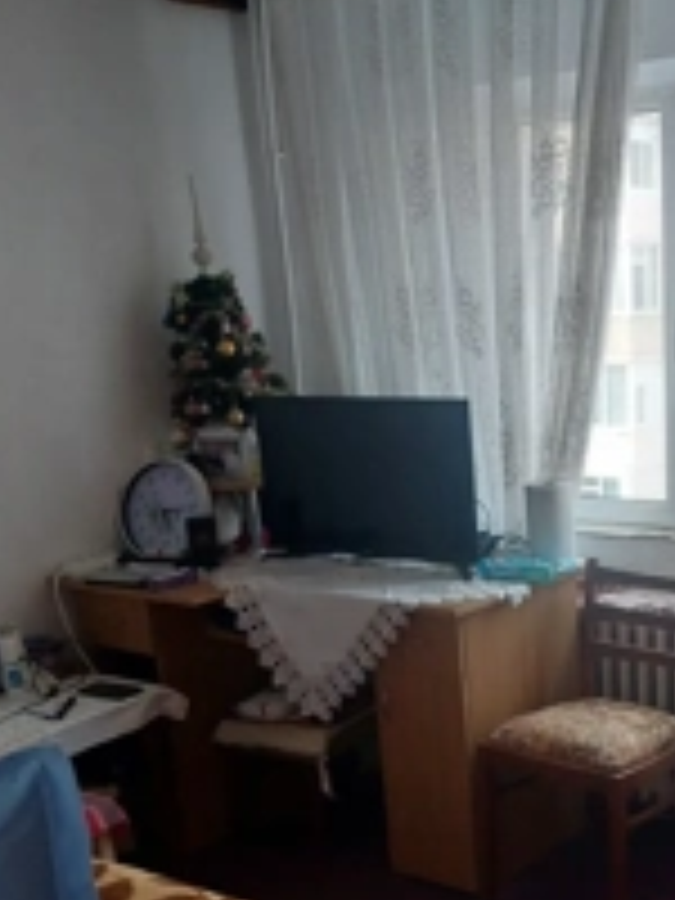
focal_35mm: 50
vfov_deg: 37.3
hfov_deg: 28.3
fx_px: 1300
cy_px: 666
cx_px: 576
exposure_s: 1/50
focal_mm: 5.23
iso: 160
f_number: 1.8
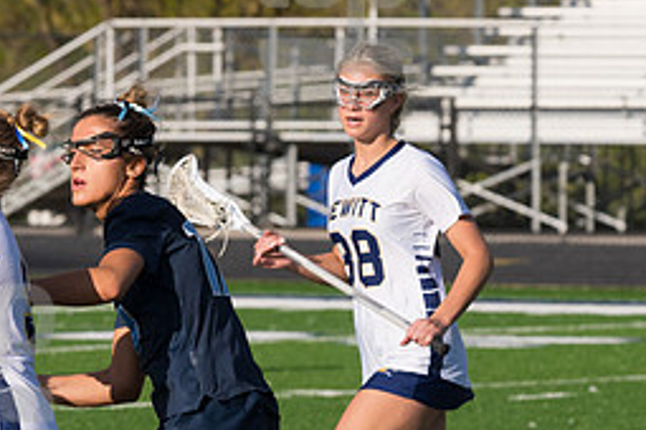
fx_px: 9187
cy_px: 354
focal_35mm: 512
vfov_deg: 2.7
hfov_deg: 4.0
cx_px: -23
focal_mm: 150
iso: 250
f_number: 5.6
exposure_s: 1/1600
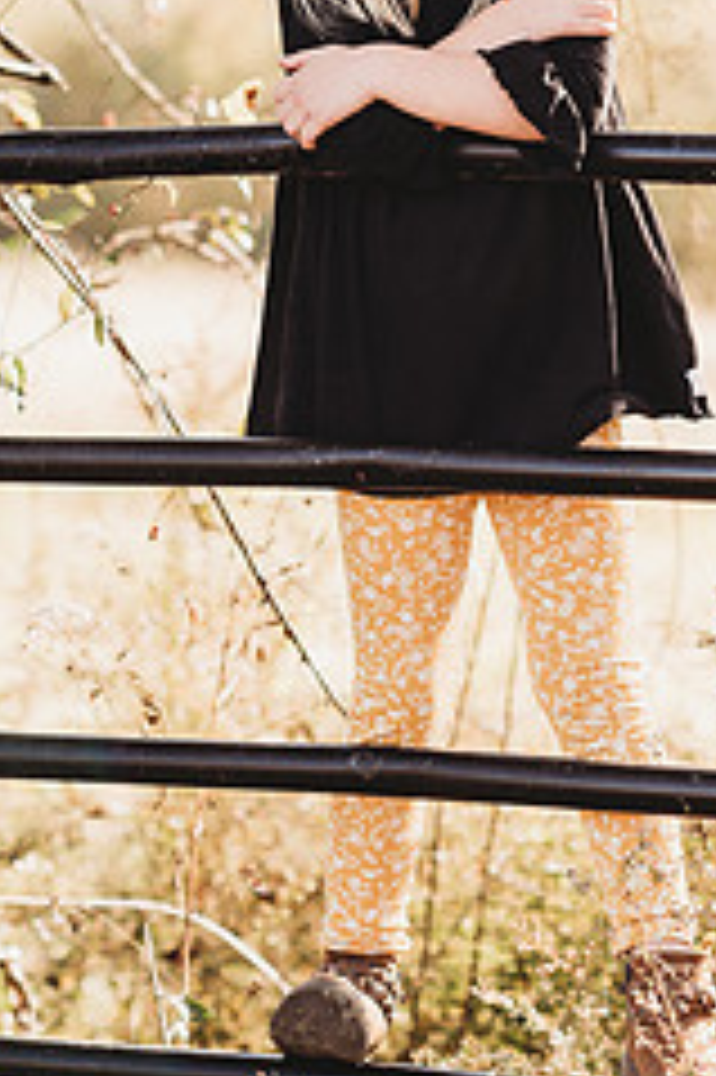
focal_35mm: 160
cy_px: 230
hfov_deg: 8.6
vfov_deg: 12.8
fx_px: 4780
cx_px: 374
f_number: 2.8
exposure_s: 1/250
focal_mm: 85
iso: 160
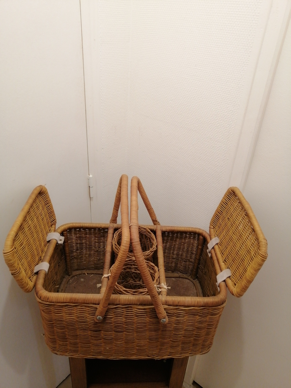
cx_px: 146
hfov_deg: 53.1
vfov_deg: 67.3
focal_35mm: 26
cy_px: 194
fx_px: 291
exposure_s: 1/33.3
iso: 320
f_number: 1.8
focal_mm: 3.96
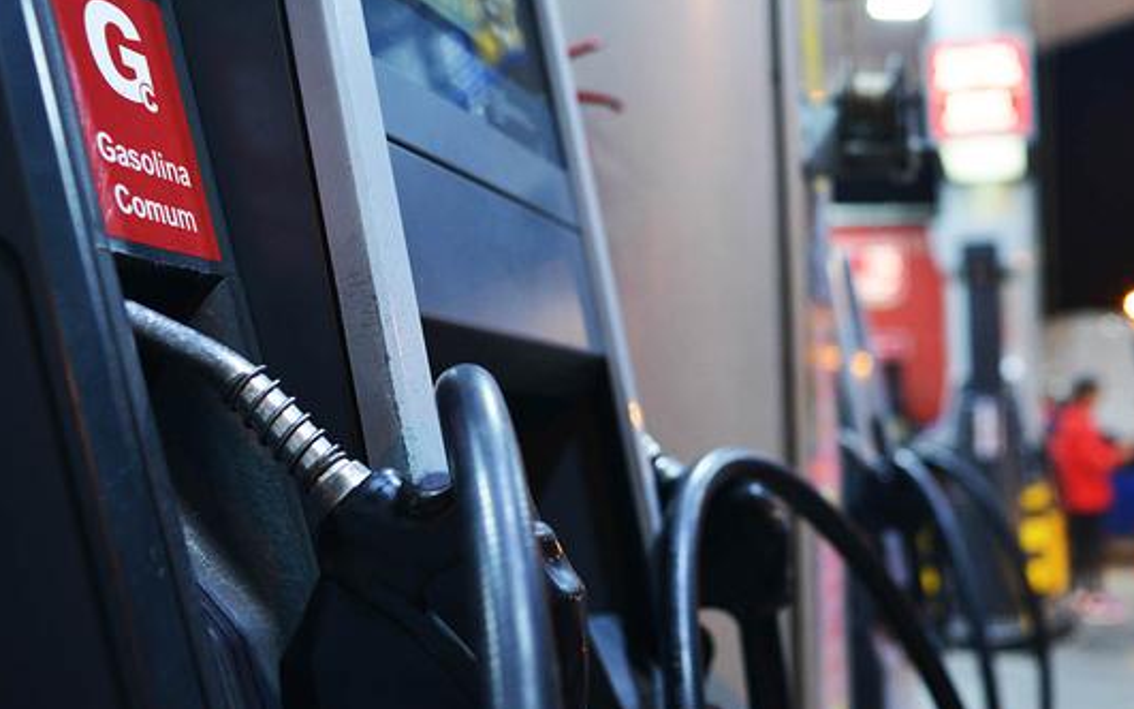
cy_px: 348
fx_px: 1453
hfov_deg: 42.5
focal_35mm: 47
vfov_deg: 27.4
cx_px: 675
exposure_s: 1/60
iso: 800
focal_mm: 35
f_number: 3.5
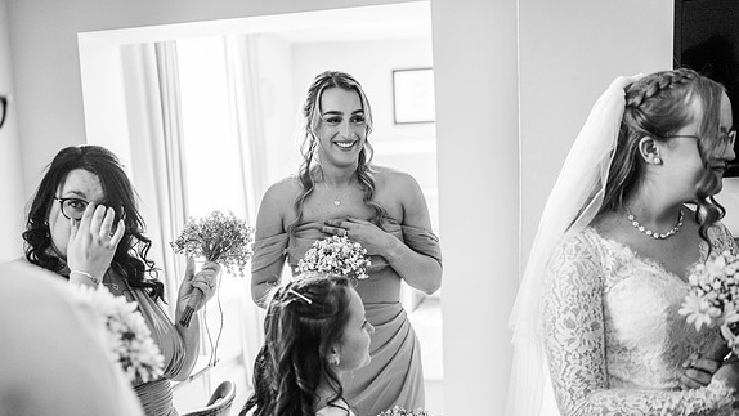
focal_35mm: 37
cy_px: 246
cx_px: 368
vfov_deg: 31.9
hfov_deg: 54.0
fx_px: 725
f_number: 2
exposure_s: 1/200
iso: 110
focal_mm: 35
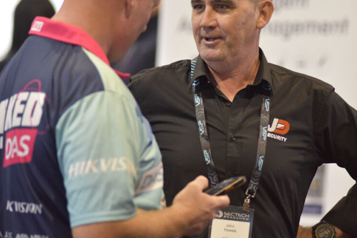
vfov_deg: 5.5
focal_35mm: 250
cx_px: 231
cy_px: 86
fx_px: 2480
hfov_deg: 8.2
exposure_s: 1/320
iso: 6400
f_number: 2.8
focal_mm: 180
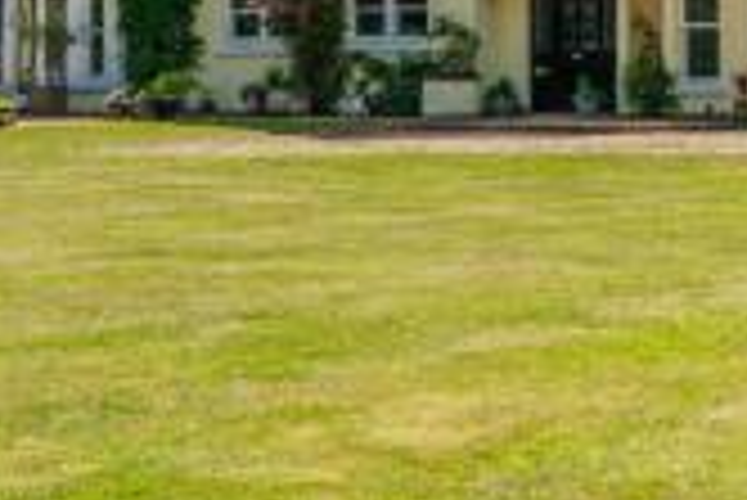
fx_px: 2139
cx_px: 670
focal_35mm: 103
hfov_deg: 19.5
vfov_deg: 13.0
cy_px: -92
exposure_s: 1/320
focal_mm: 24
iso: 400
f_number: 8
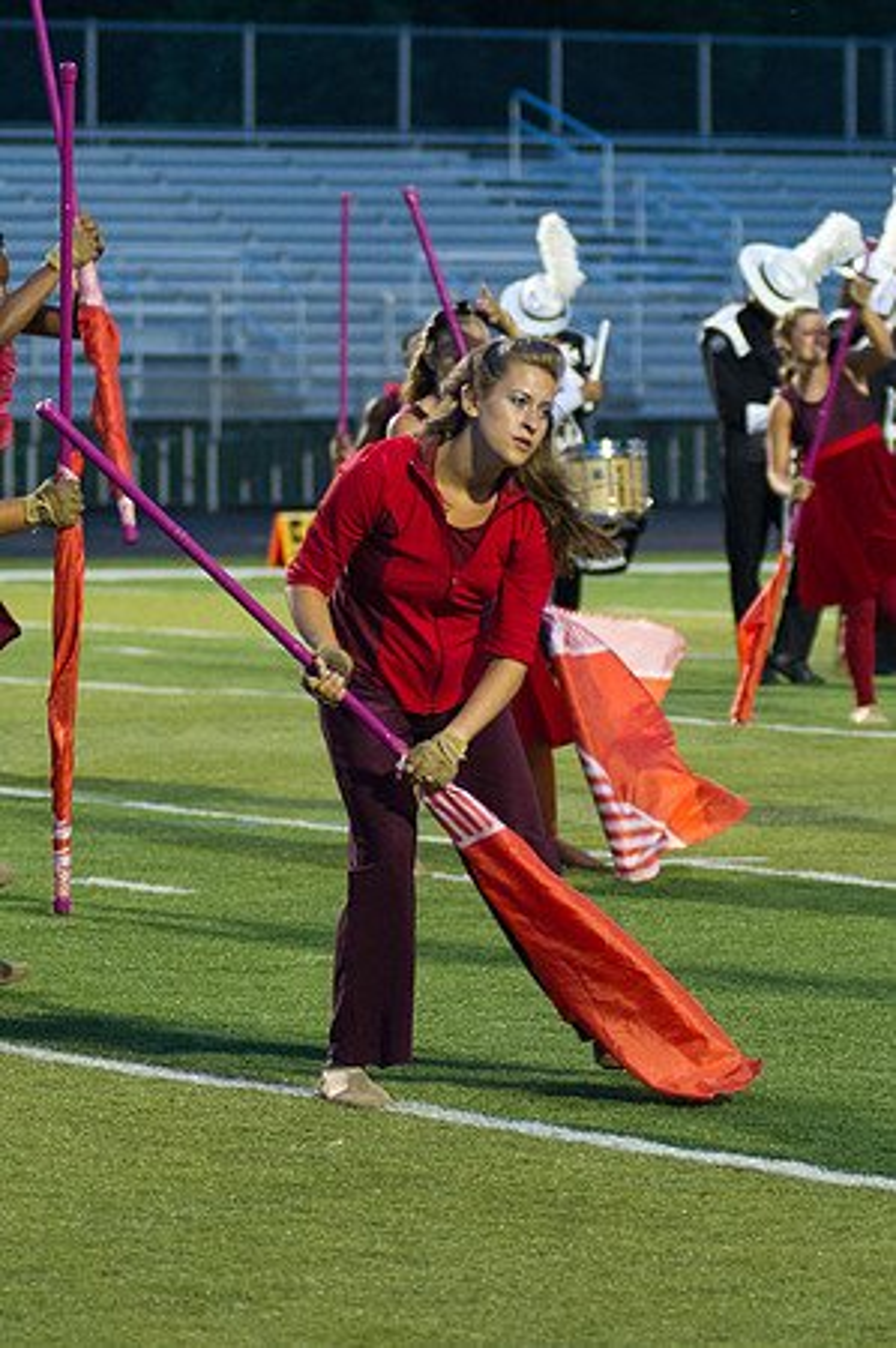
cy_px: 444
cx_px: 577
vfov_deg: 8.5
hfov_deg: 5.6
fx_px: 9112
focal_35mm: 244
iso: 2200
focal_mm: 100
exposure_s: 1/160
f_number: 2.8
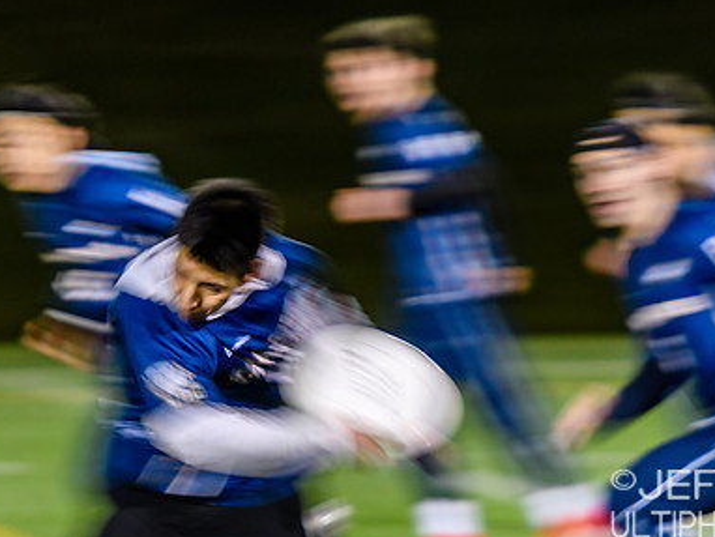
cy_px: 297
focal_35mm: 584
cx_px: 202
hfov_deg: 3.4
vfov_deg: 2.5
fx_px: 12070
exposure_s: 1/40
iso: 320
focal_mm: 165
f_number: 3.5
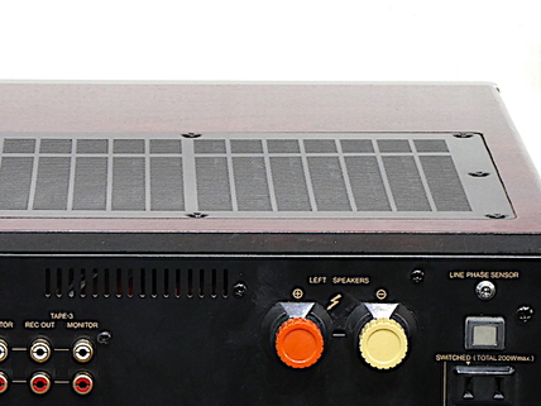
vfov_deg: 4.9
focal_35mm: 303
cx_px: 44
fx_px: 4735
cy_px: 323
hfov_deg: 6.5
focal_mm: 24.2
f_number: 5.3
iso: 200
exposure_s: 1/8
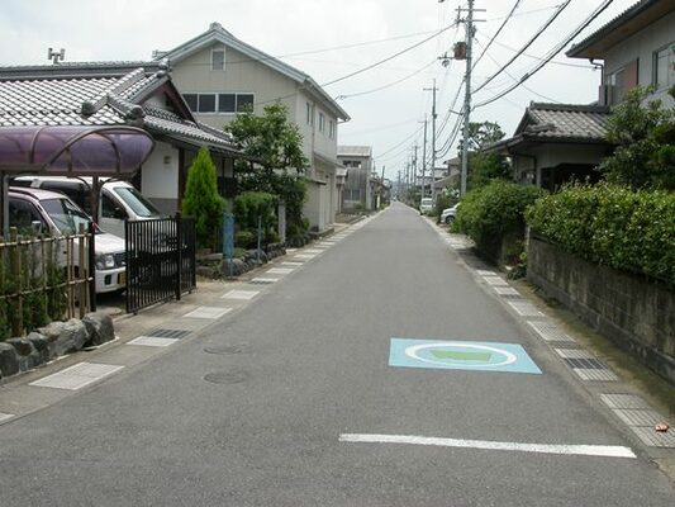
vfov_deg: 37.7
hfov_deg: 49.0
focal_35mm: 38
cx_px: 338
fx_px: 741
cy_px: 254
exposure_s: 1/364
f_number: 7.5
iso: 100
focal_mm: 7.85
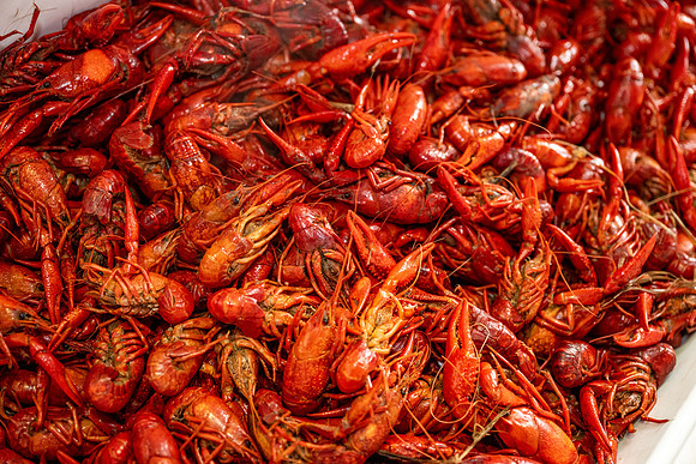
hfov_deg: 46.4
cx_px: 348
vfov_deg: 31.9
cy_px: 232
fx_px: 812
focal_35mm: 42
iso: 1250
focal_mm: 42
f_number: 3.5
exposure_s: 1/125
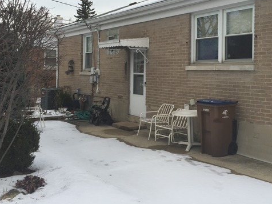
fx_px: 306
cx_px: 147
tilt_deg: -1.5
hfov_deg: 47.8
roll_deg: +0.2
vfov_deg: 36.5
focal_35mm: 39
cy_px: 70
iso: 32
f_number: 2.2
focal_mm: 4.15
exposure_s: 1/350
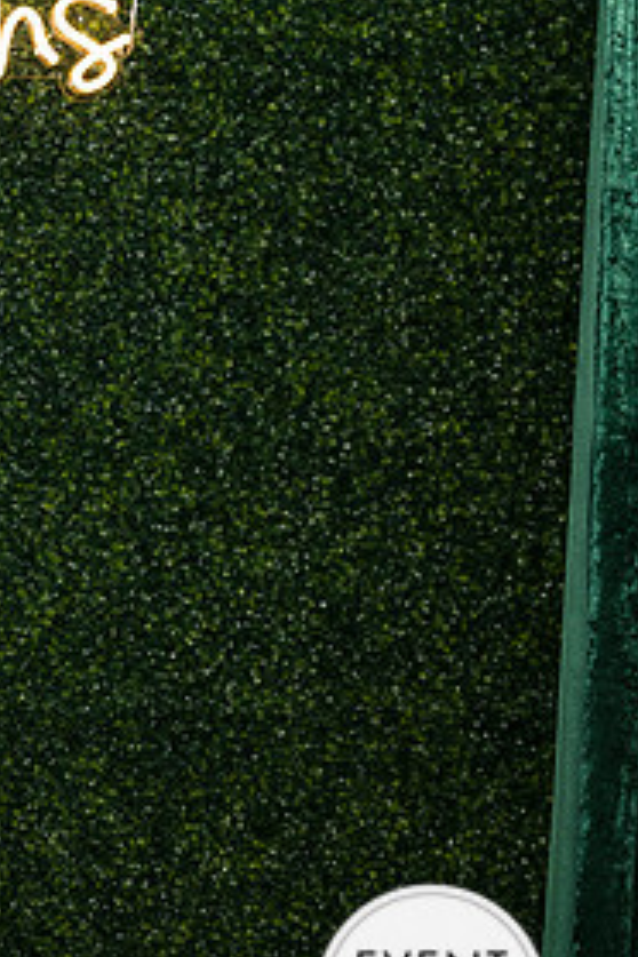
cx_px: -333
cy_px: 564
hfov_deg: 16.1
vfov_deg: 26.3
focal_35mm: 77
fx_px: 2047
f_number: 5
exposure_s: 1/160
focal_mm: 37
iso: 640
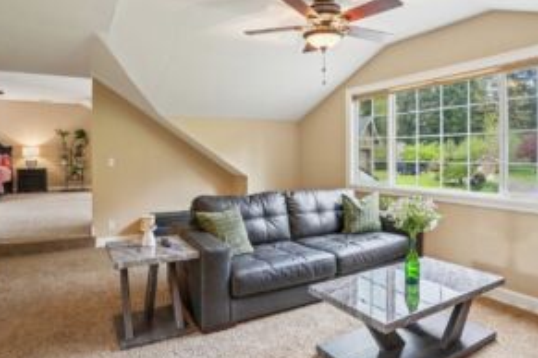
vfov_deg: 57.0
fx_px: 329
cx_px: 261
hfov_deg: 78.6
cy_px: 154
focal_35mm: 22
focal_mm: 16
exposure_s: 1/10
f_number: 8
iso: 400
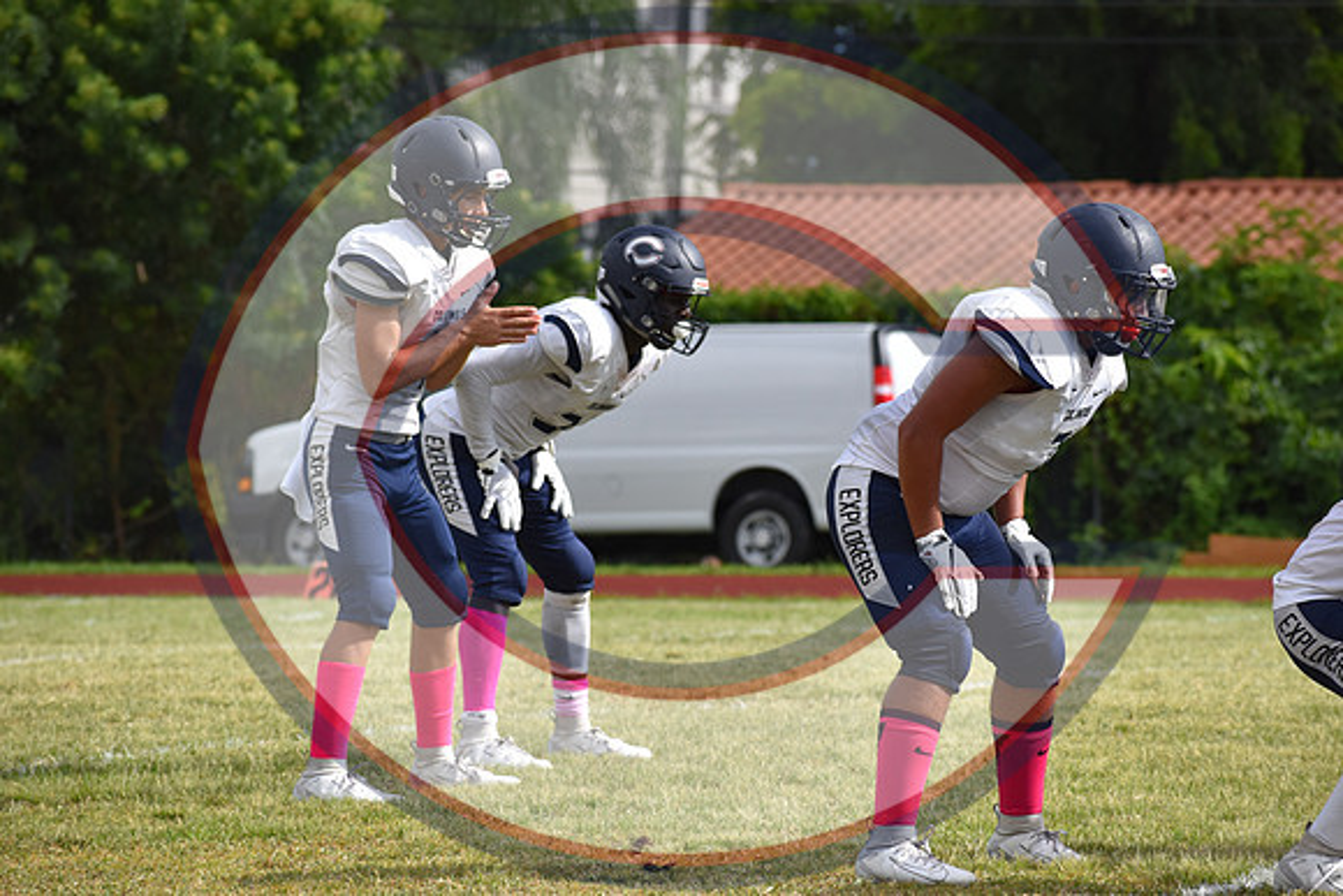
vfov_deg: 5.7
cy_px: 448
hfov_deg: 8.6
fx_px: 8955
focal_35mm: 240
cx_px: 672
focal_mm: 160
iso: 400
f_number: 7.1
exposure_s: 1/1600
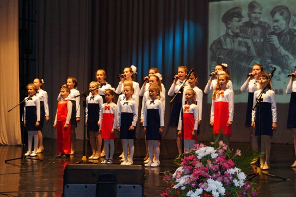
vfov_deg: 20.3
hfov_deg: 30.1
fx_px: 551
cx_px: 159
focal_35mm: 67
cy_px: 97
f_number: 5.6
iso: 3200
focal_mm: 38
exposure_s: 1/60
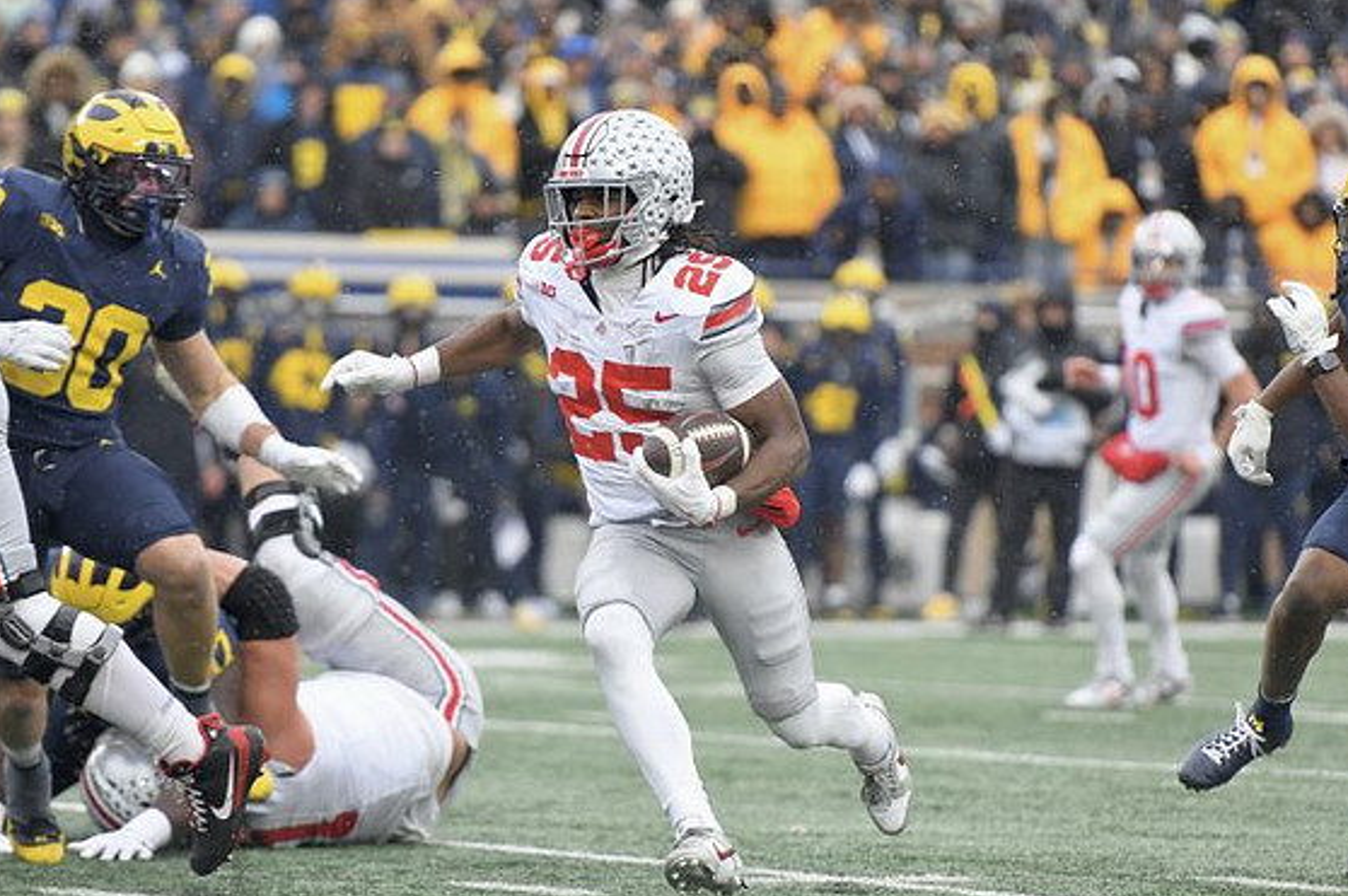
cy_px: 461
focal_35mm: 312
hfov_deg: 6.6
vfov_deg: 4.4
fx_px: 11672
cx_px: 693
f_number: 2.8
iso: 800
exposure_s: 1/1000
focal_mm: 200
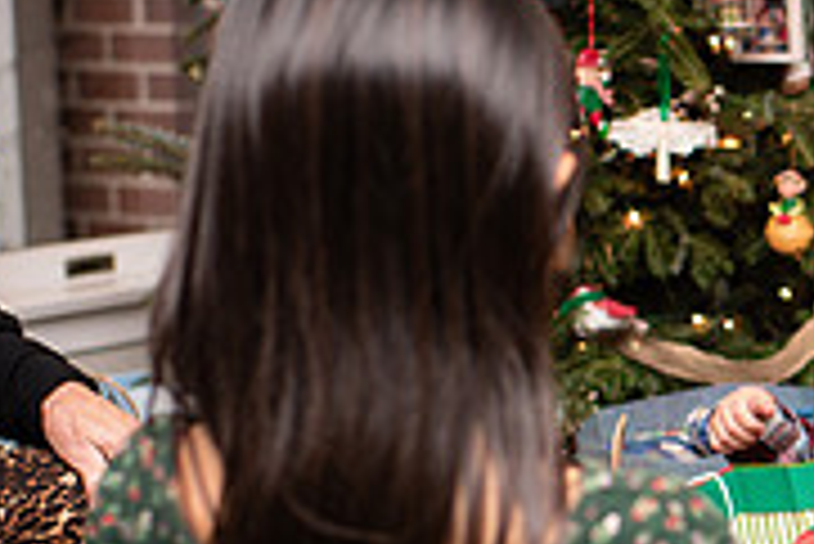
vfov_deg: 12.2
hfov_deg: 17.4
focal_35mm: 112
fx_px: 2534
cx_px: 989
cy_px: 384
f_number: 2.8
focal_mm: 35
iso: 400
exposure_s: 1/200
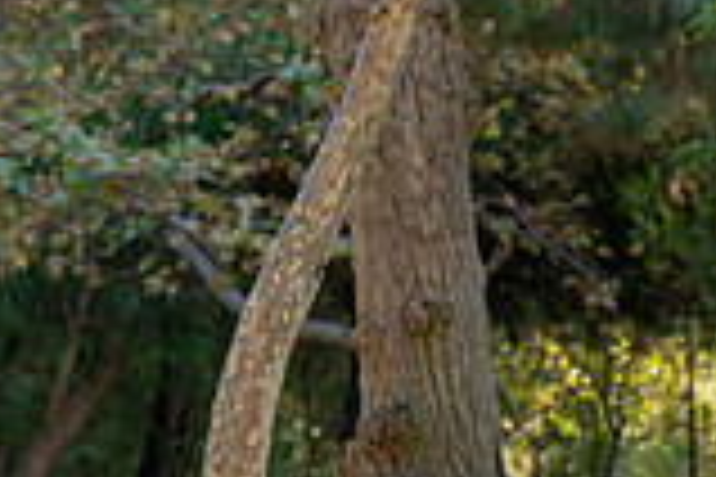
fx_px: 5071
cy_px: 380
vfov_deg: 5.4
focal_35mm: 255
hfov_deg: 7.8
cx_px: -572
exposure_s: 1/200
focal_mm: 70
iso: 200
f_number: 4
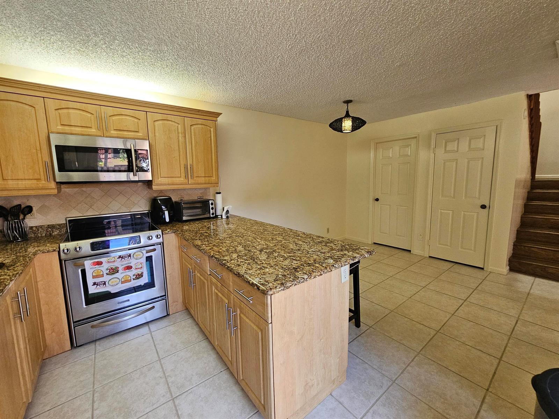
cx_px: 280
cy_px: 210
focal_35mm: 13
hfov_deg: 106.2
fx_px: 210
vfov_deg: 89.9
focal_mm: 2.2
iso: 320
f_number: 2.2
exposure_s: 1/40
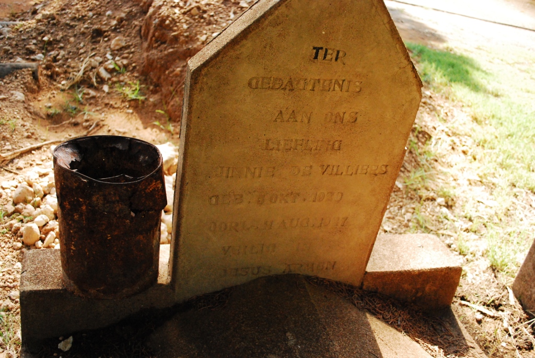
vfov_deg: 40.1
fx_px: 491
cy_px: 179
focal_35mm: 33
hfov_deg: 57.2
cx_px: 268
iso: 1600
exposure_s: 1/1600
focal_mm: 22
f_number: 4
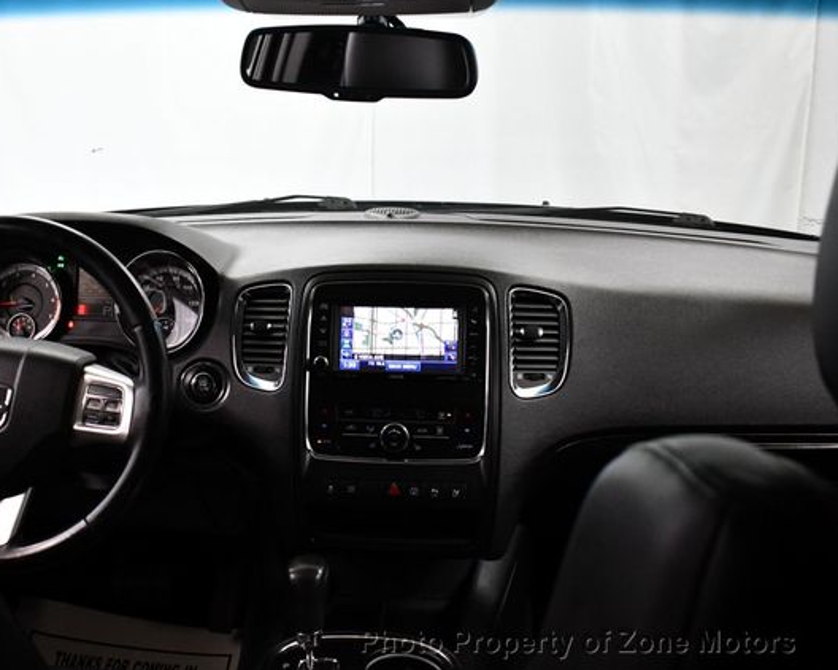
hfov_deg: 44.6
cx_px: 340
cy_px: 332
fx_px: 1016
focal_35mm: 41
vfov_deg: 36.5
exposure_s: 1/125
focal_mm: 18
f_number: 3.5
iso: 2200
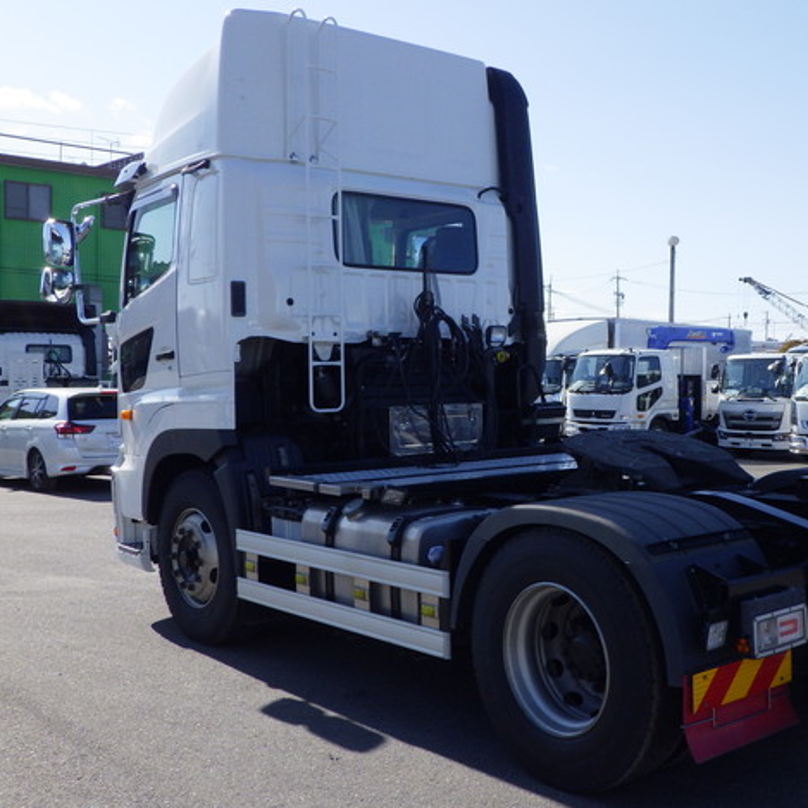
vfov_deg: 40.9
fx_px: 1083
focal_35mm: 41
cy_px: 400
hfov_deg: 40.3
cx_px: 548
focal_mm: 6.1
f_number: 4.6
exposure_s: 1/1000
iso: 250
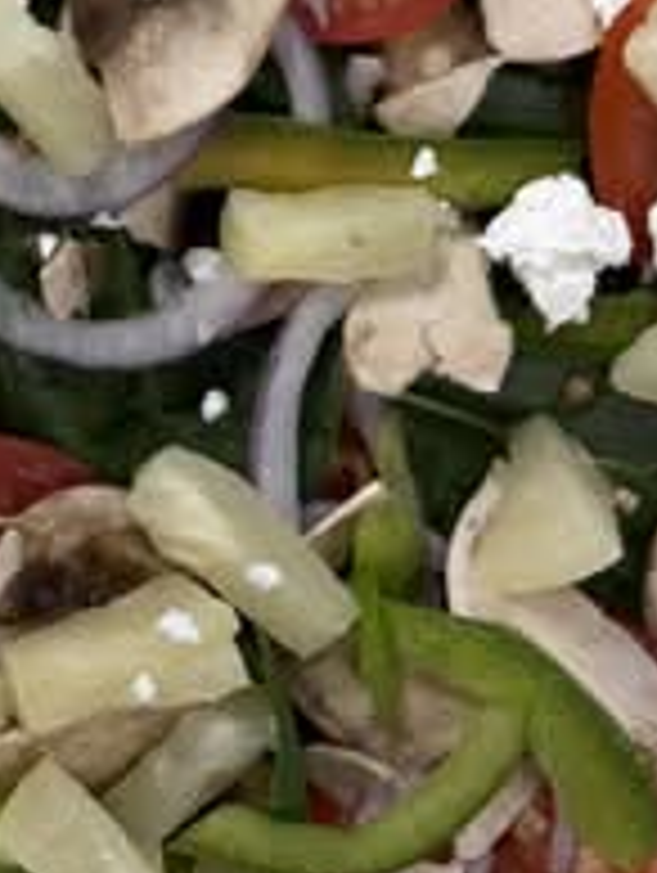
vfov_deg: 19.8
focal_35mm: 98
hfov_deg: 13.6
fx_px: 2475
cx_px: -508
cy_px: 169
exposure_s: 1/50
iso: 100
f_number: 1.6
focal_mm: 5.96
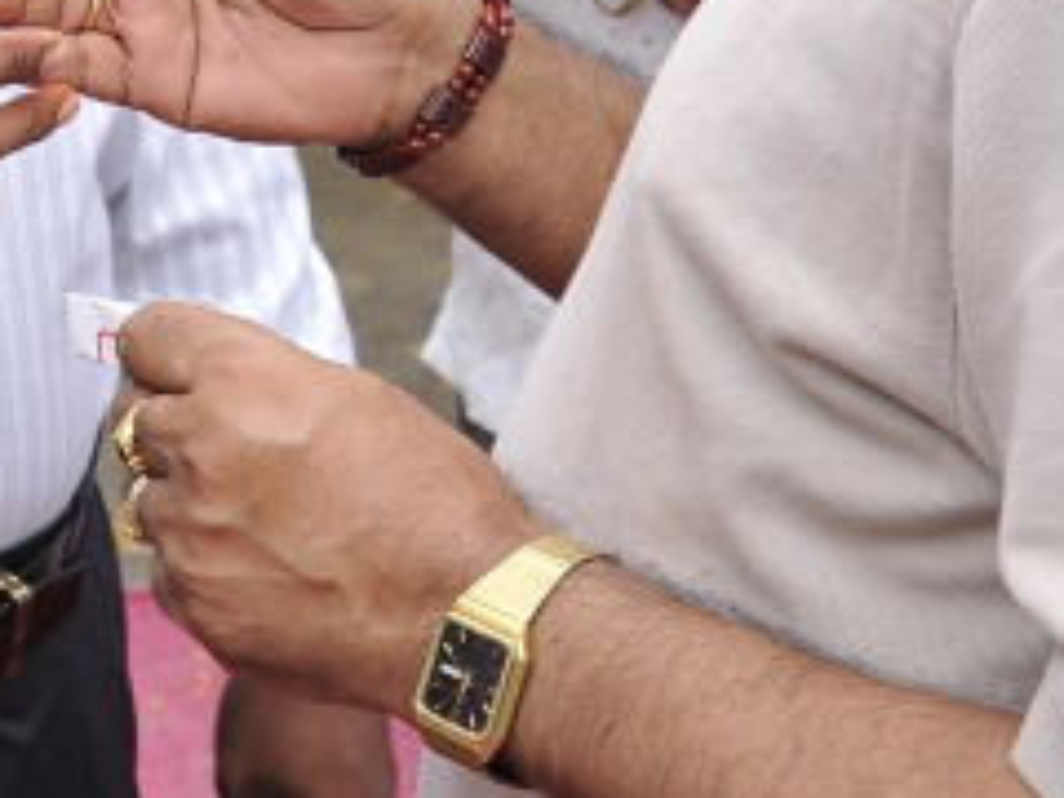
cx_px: -186
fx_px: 3781
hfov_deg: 15.5
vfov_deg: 11.7
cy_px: -295
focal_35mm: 123
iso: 250
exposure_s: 1/160
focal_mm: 30
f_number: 5
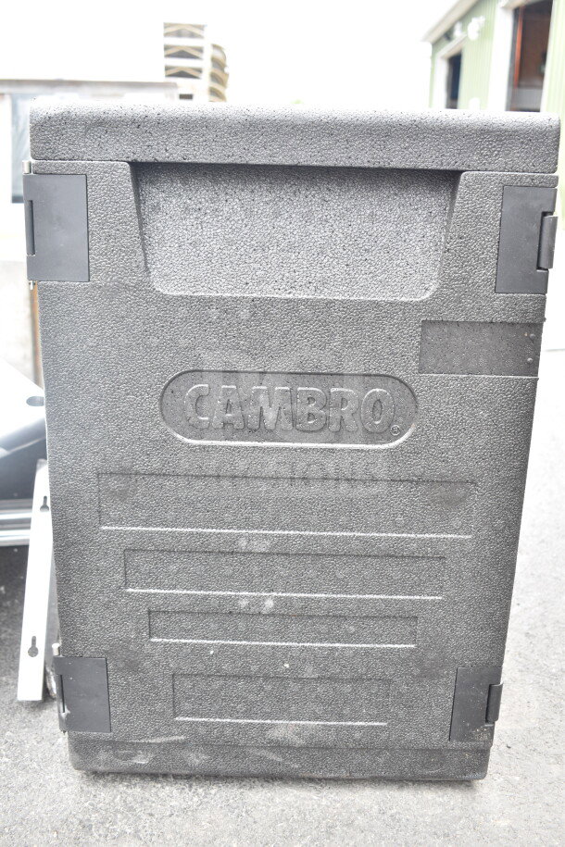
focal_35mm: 34
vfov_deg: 55.1
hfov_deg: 38.4
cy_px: 424
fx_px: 812
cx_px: 282
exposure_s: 1/60
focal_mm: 23
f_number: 3.8
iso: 200
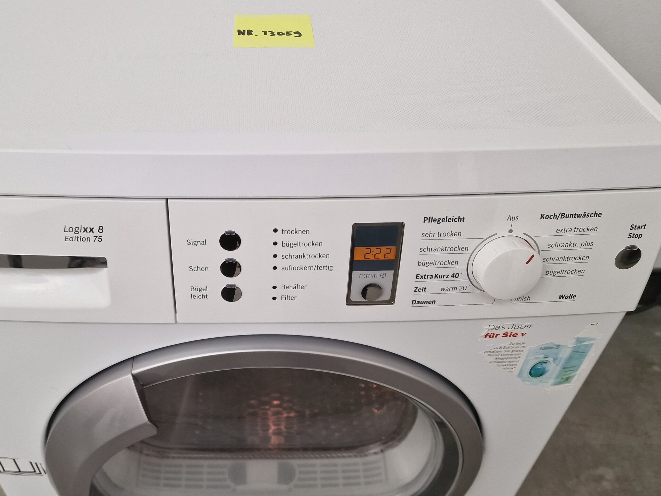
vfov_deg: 45.5
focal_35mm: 31
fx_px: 592
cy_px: 251
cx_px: 258
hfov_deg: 57.8
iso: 64
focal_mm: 6.4
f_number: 1.8
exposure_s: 1/100
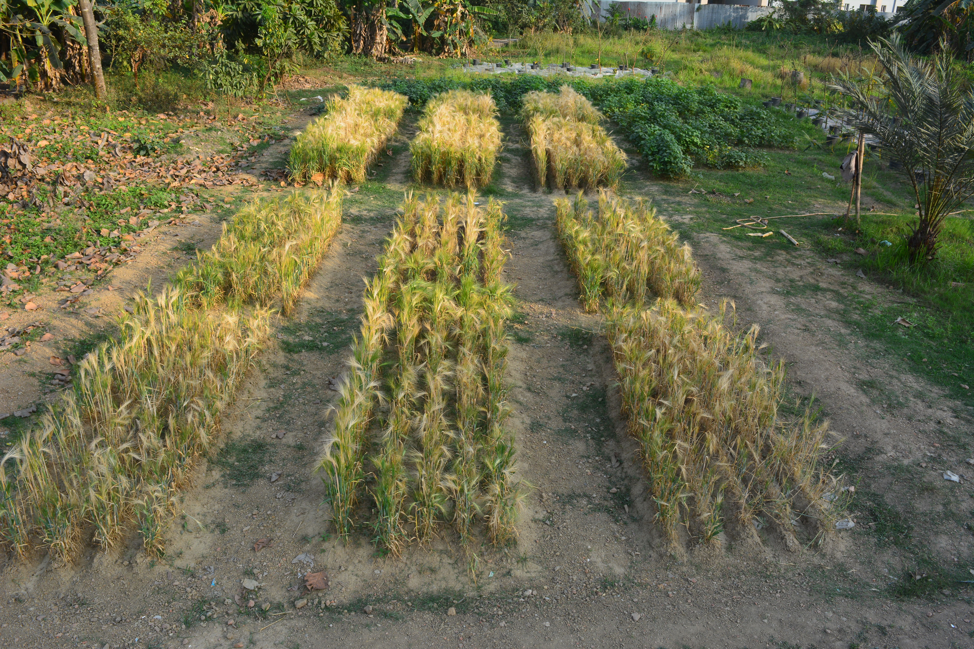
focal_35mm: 36
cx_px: 487
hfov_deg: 53.1
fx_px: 974
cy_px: 324
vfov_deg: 36.9
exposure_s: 1/80
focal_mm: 24
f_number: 10
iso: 200
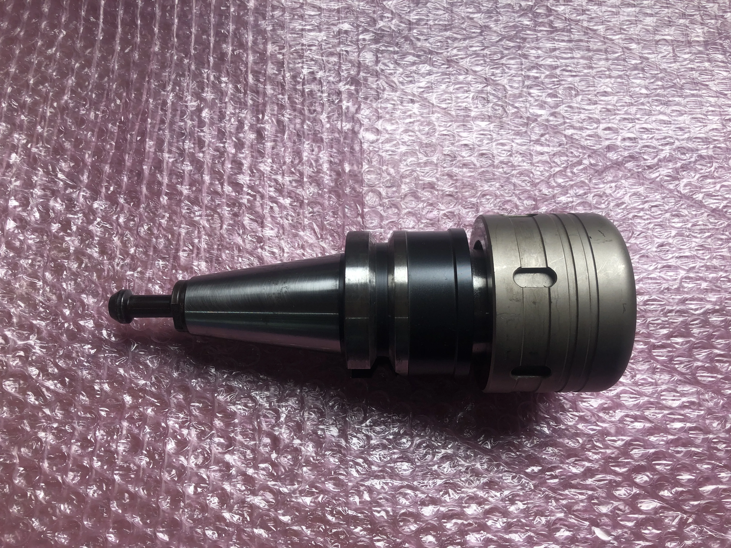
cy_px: 274
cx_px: 366
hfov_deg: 63.4
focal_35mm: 28
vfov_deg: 49.7
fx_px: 591
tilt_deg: -73.2
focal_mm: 3.99
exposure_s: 1/264
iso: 20
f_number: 1.8
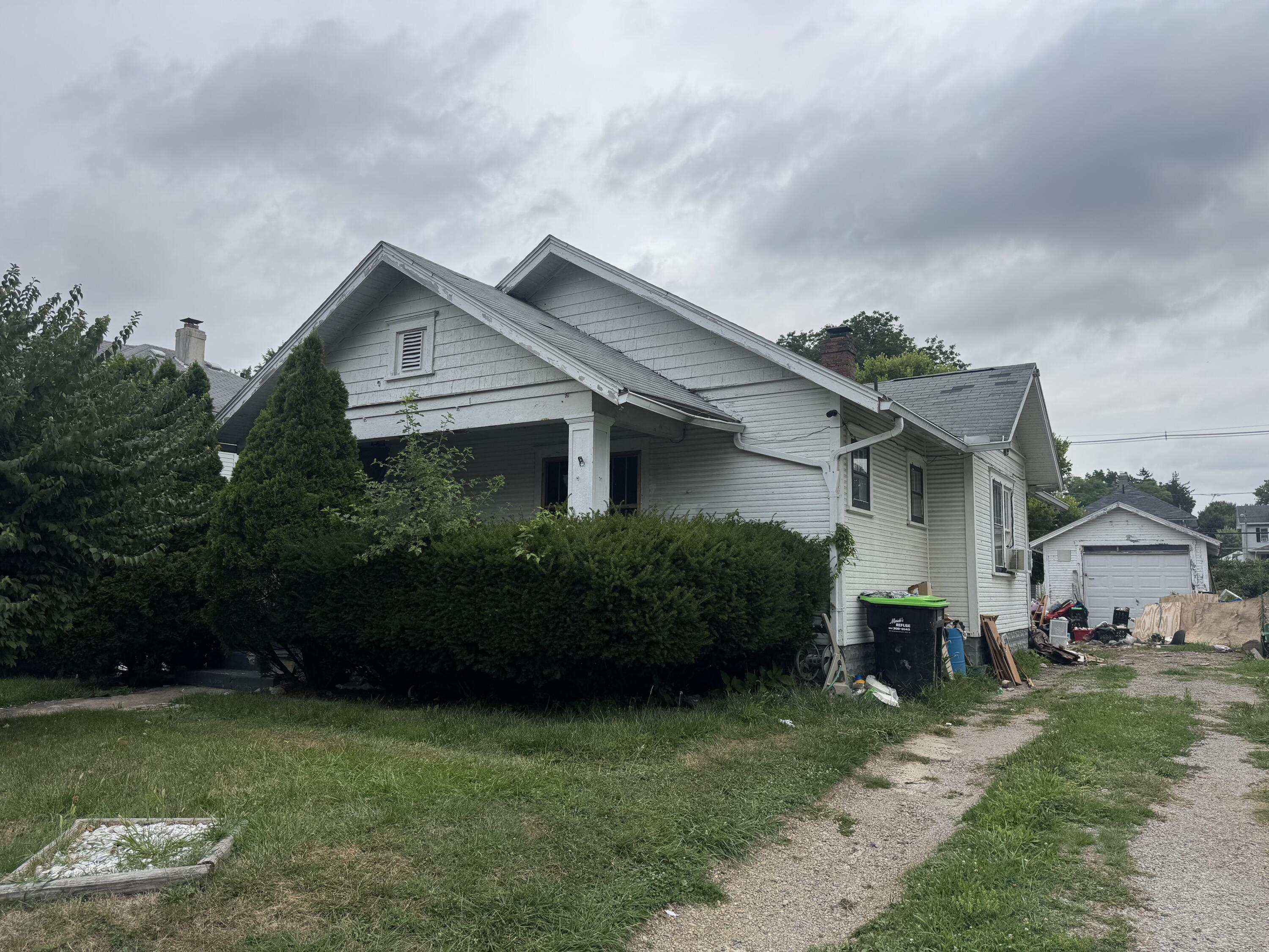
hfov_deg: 71.6
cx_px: 634
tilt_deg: +4.7
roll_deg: -1.2
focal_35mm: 24
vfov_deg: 56.8
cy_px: 476
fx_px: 880
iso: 80
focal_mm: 6.76
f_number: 1.78
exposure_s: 1/7092
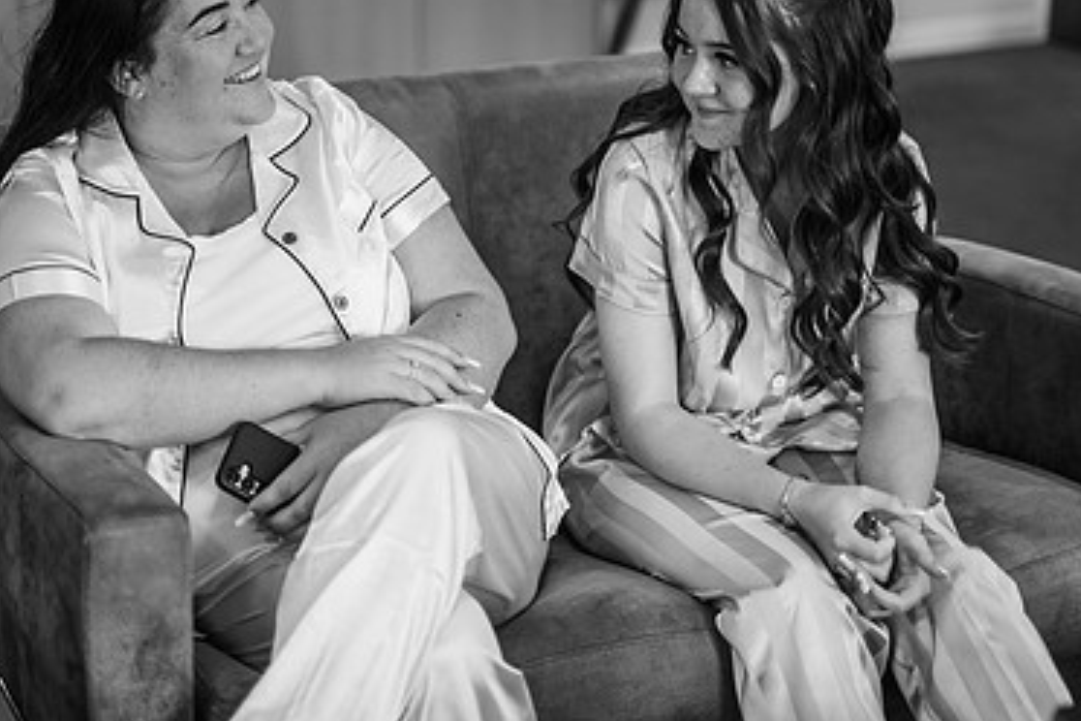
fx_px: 2342
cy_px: 266
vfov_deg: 17.5
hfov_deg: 26.0
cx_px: 462
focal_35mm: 78
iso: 250
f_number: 1.4
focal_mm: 50
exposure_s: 1/250
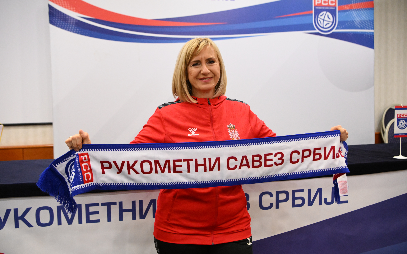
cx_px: 203
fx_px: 433
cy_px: 126
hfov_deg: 50.4
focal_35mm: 39
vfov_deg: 32.8
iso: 6400
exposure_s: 1/250
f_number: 4
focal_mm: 38
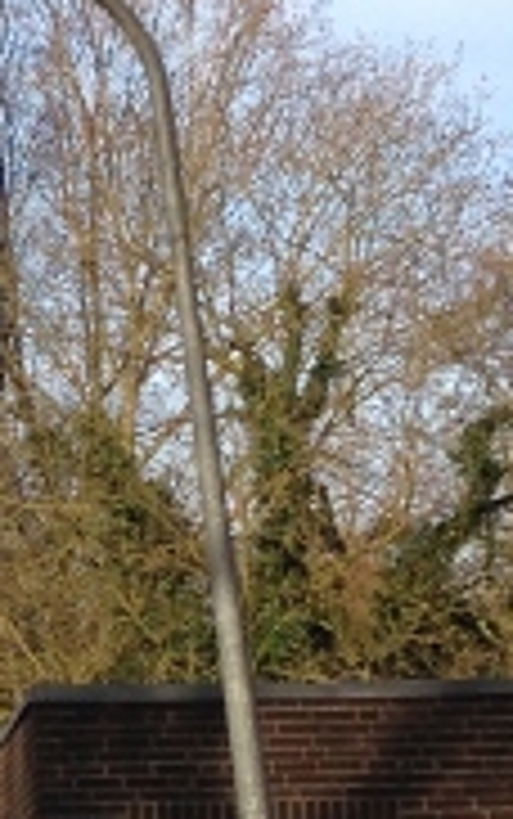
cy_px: 346
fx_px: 4400
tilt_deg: +9.5
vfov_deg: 10.6
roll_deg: -0.7
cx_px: -936
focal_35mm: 197
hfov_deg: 6.2
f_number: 2.4
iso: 50
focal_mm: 4.12
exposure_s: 1/919
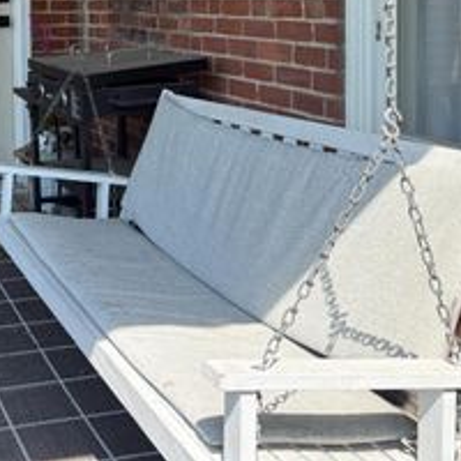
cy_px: 31
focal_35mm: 53
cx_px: -23
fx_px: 799
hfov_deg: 29.6
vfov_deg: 30.5
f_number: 1.78
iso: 100
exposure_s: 1/1949
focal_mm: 6.76
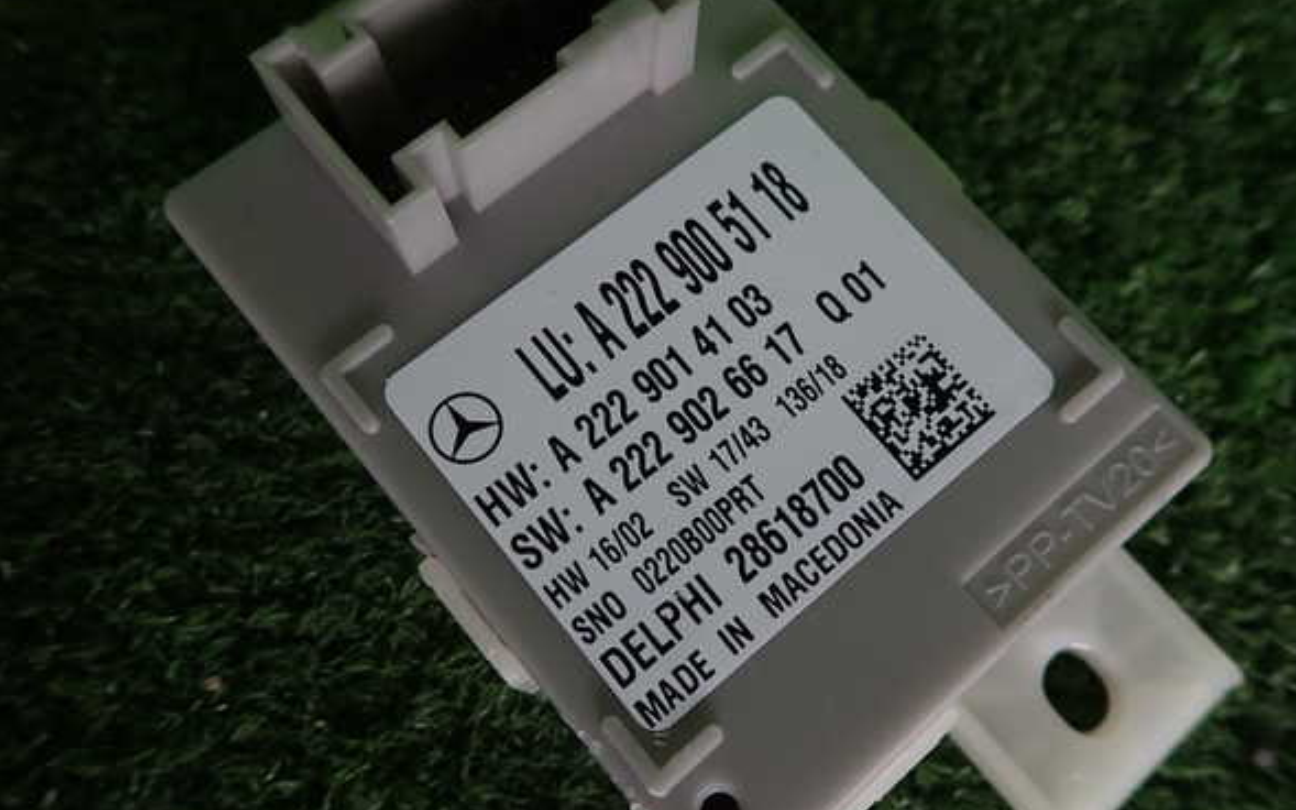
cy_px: 398
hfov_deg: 68.4
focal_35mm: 27
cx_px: 654
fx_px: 954
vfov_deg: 46.0
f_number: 2
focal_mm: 4.5
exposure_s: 1/100
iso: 100
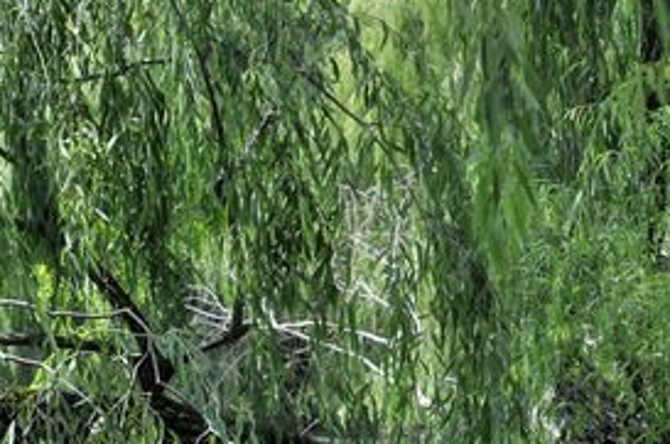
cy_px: 538
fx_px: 7796
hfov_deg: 4.9
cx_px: 859
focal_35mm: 420
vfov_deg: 3.3
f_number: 7.1
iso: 200
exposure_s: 1/320
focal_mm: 85
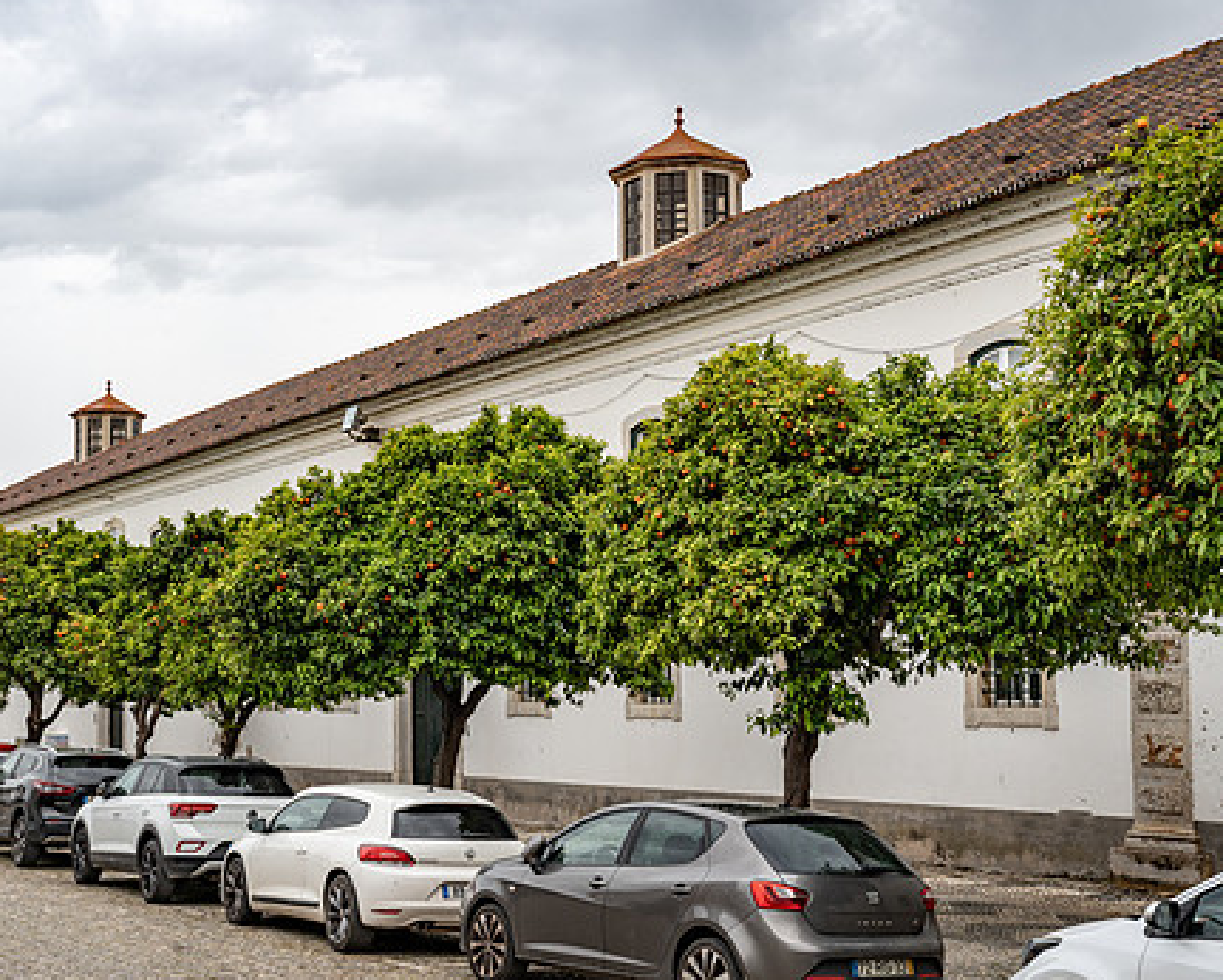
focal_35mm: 51
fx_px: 1847
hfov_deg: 36.4
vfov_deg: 29.7
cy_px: 540
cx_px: 433
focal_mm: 39.7
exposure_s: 1/80
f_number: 13
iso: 100
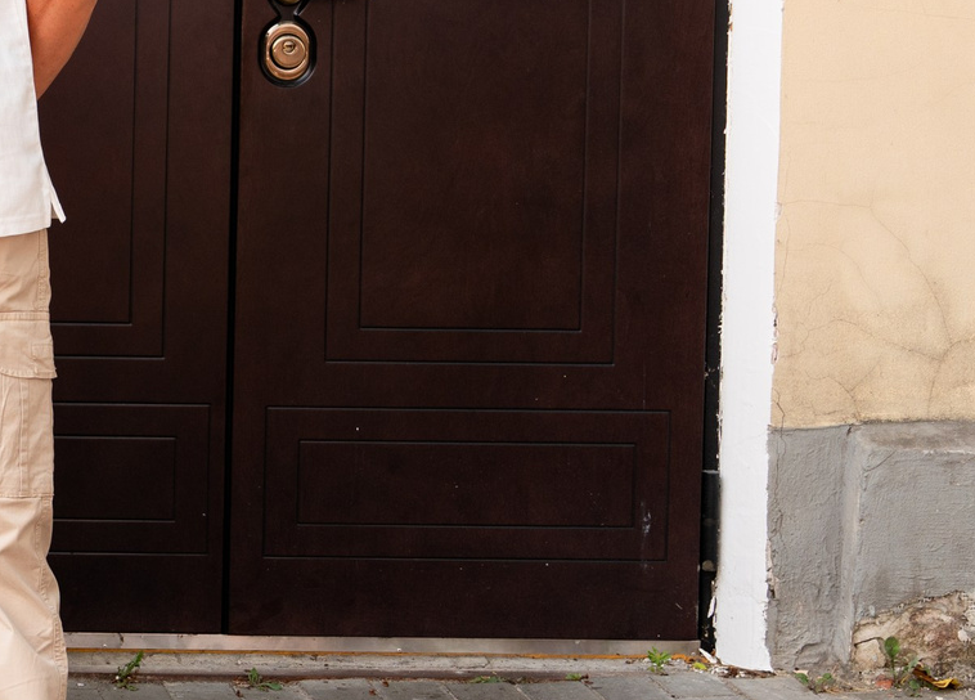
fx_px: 2912
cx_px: -500
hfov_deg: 17.1
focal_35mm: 105
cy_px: -26
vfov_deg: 13.5
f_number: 3.5
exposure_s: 1/320
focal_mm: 29
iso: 100
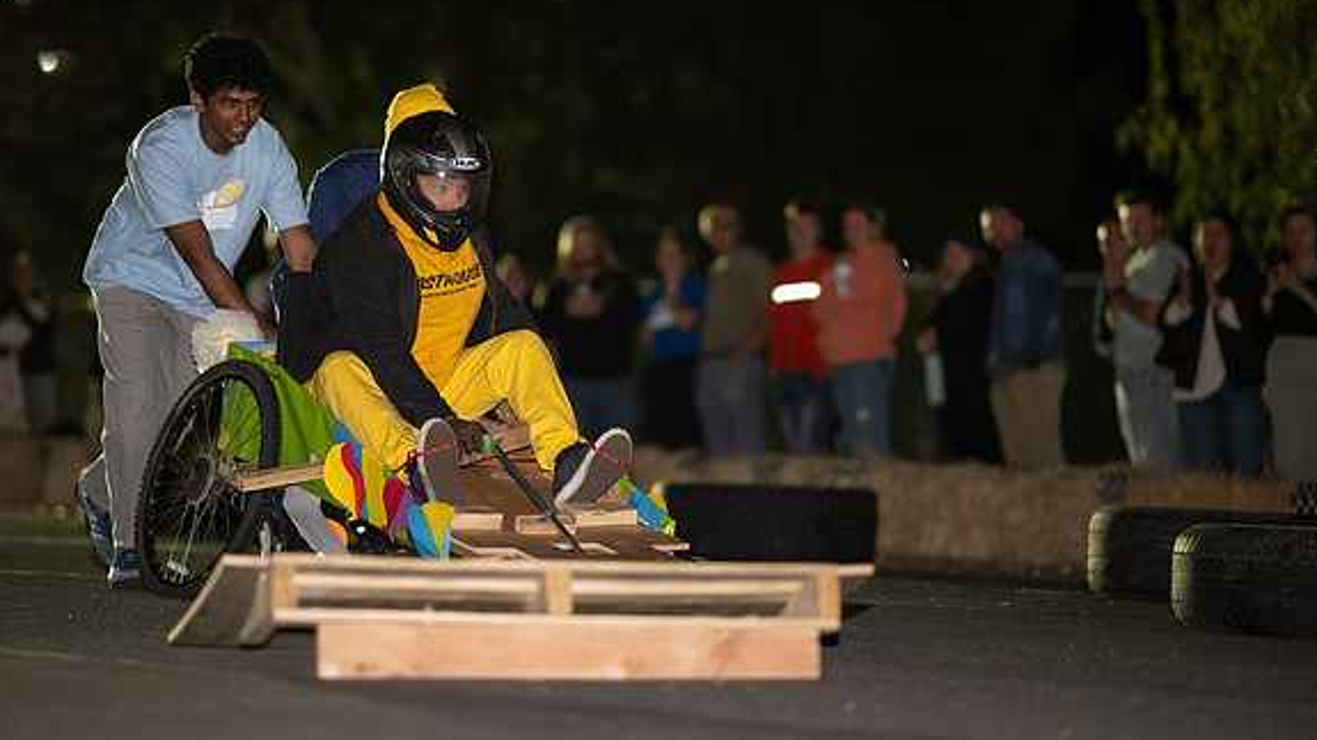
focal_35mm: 132
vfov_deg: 9.2
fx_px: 4608
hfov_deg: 16.3
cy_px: 367
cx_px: 569
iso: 2500
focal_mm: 105
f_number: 1.4
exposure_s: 1/640
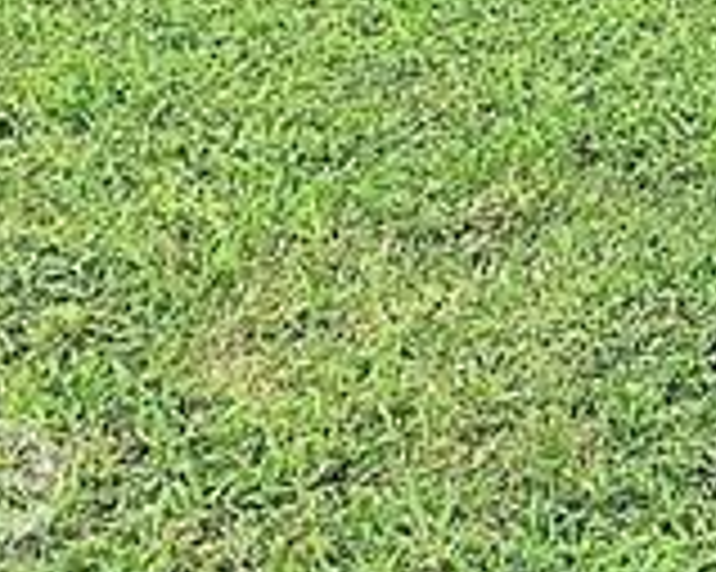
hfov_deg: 10.5
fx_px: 3452
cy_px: -1047
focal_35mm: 163
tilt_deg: -3.2
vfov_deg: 8.3
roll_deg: -1.4
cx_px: 1601
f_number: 1.8
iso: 25
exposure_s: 1/945
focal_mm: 4.25
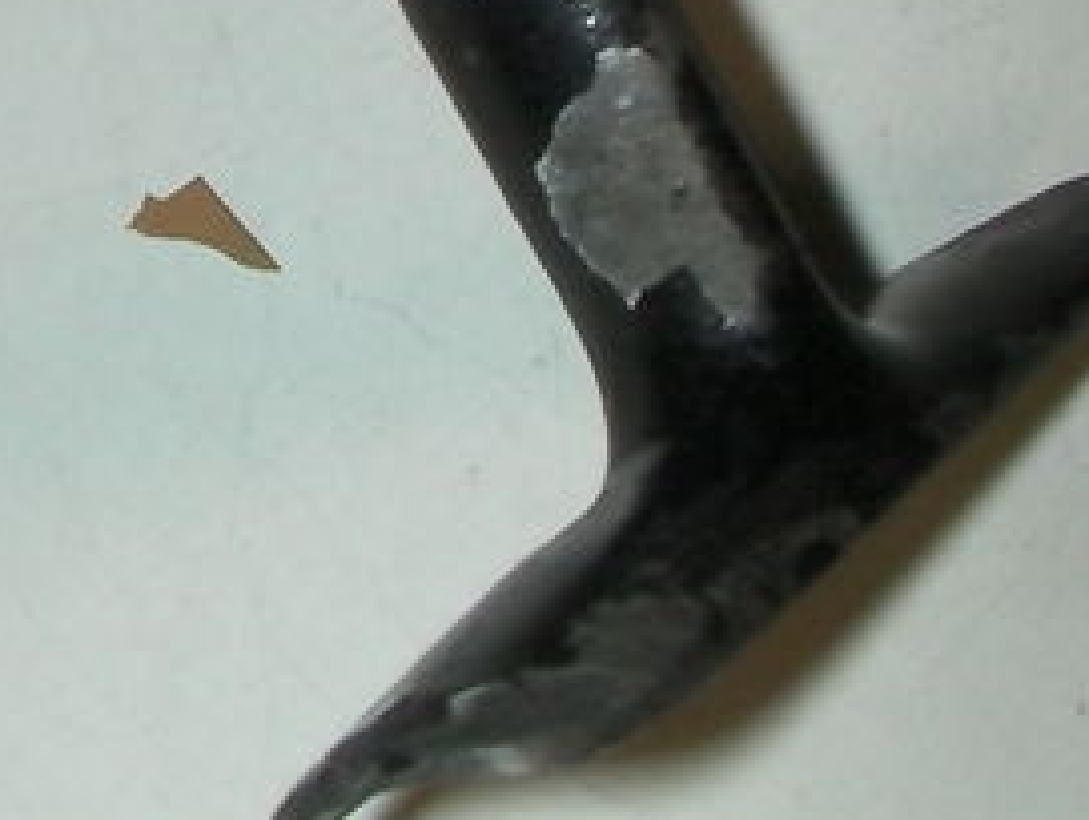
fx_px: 4410
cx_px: -330
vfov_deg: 10.0
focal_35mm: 140
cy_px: -671
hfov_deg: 13.6
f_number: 5.6
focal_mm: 6.3
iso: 200
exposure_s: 1/30
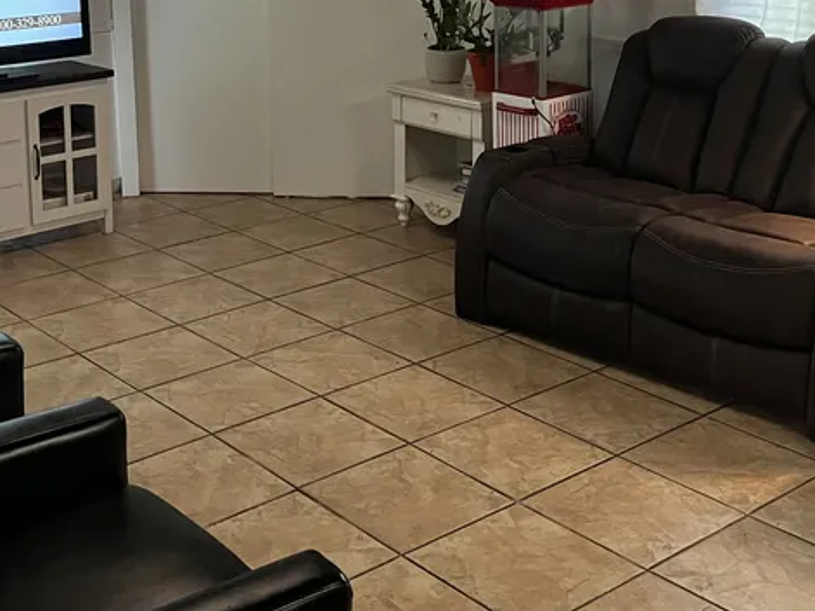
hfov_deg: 35.9
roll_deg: +1.4
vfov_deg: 26.8
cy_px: 93
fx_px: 1248
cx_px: 284
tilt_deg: -10.4
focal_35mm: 53
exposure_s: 1/60
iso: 400
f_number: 1.6
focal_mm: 5.1
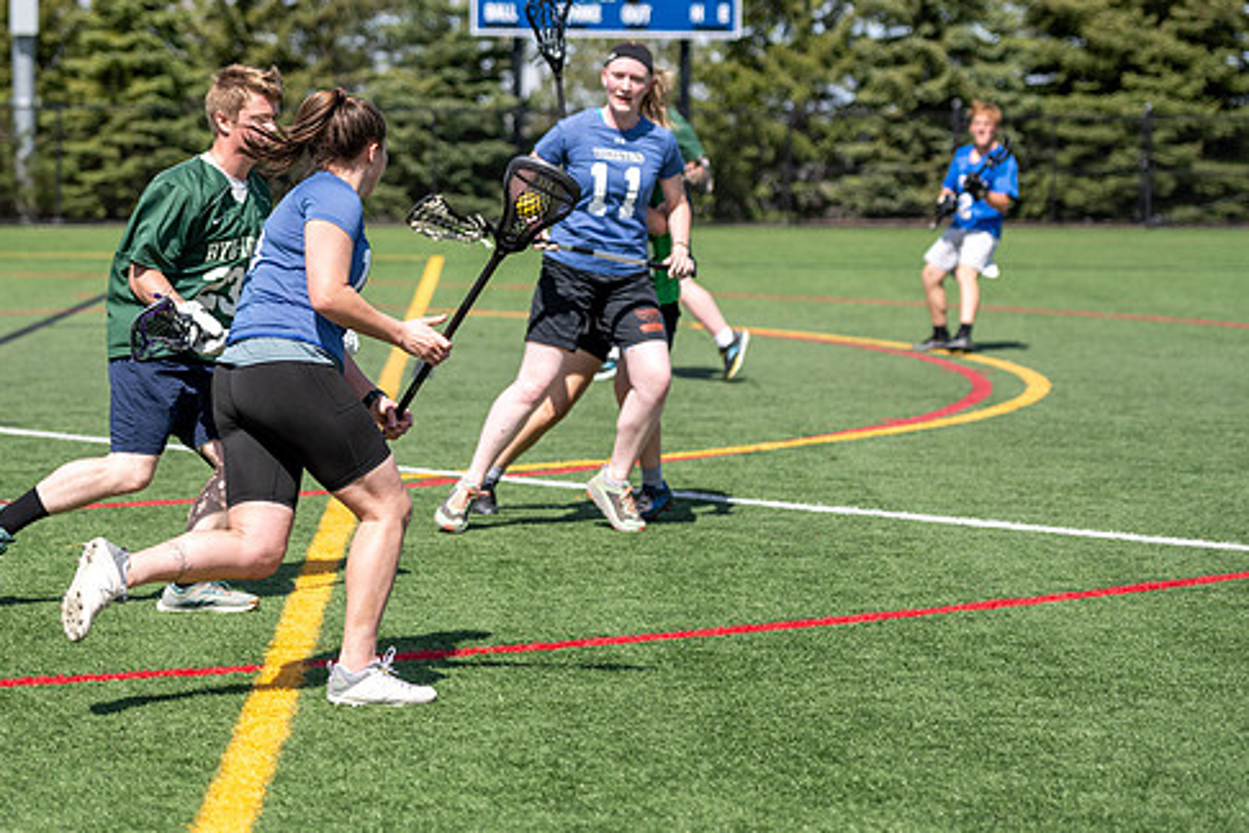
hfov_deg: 18.4
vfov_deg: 12.3
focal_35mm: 111
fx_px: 3851
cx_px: 507
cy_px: 347
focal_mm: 82
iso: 64
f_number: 2.8
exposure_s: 1/2000
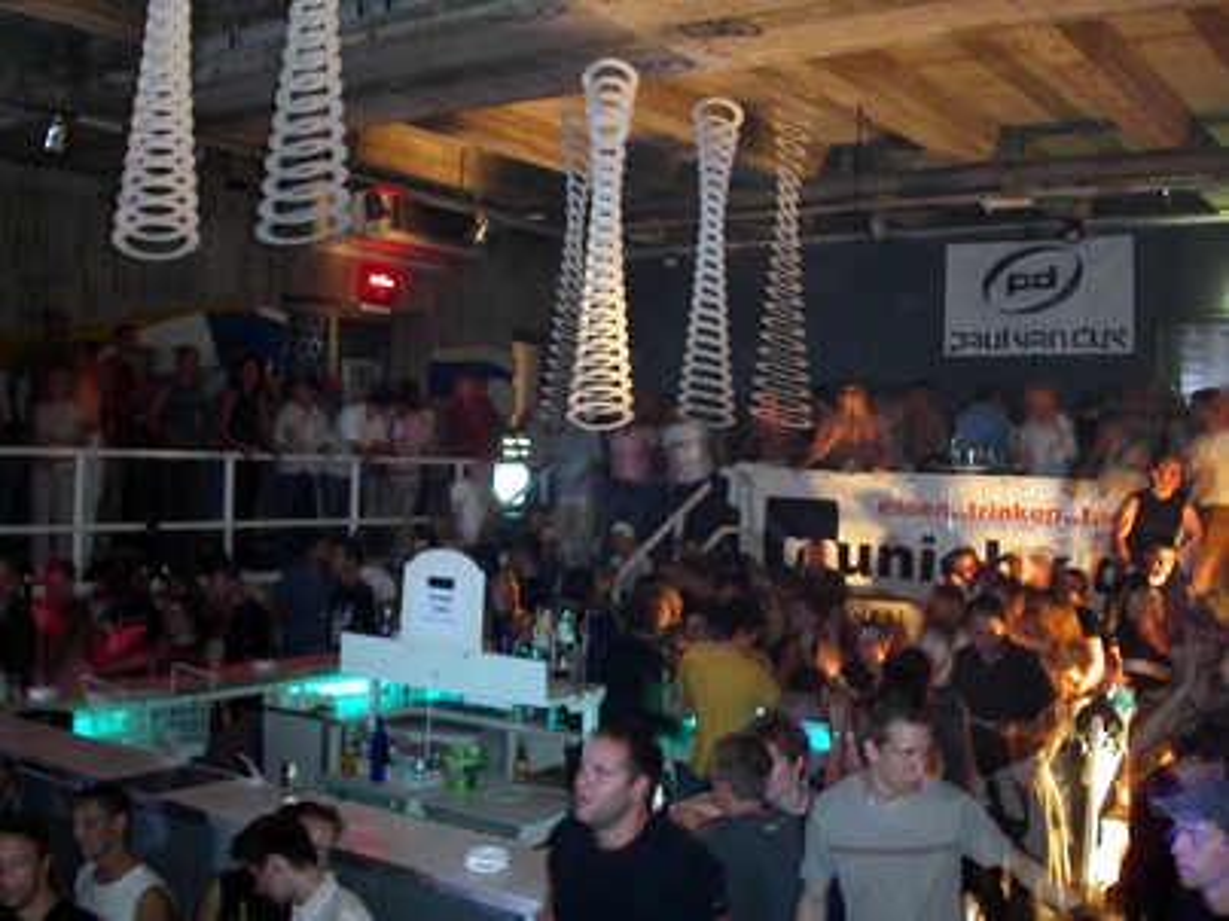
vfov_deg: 37.7
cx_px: 614
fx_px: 1349
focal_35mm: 38
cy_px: 460
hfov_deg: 49.0
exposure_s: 1
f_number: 2.8
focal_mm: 7.8
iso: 200
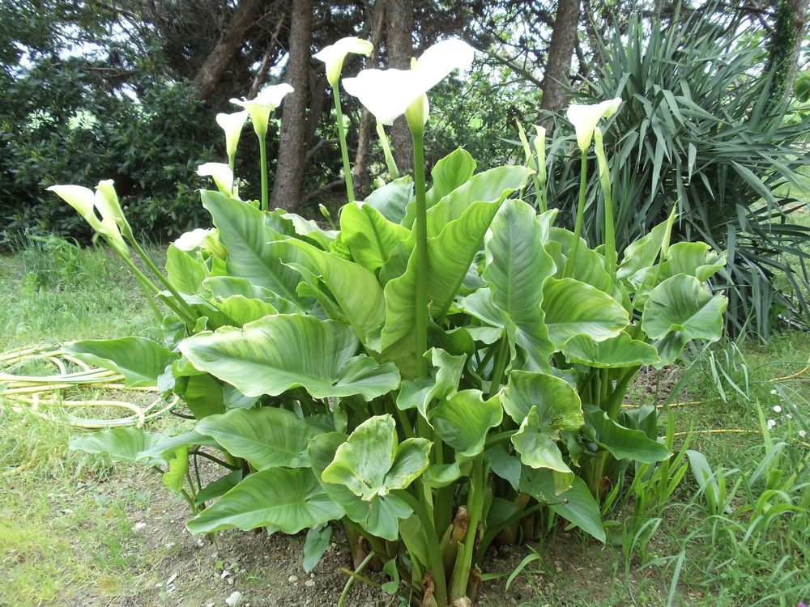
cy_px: 304
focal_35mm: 44
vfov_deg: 32.9
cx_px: 405
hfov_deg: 42.9
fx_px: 1030
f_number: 3.5
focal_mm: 6
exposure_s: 1/80
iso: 80
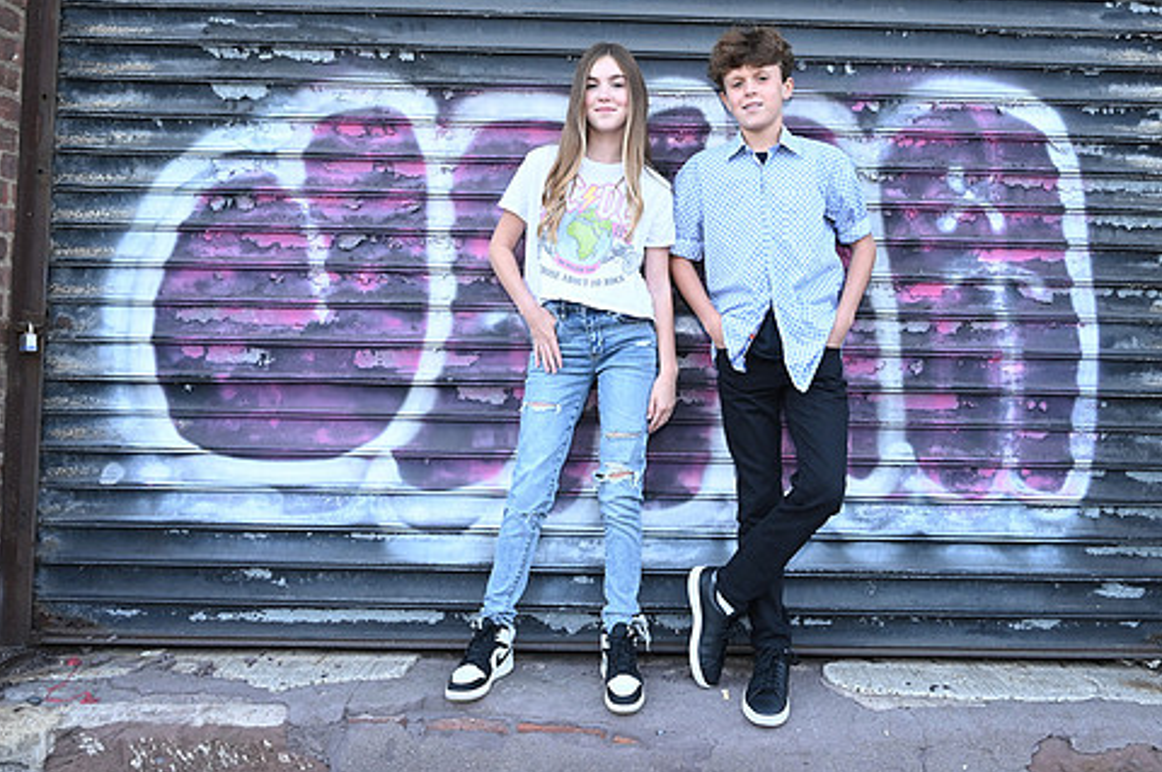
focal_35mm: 29
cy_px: 312
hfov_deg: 63.3
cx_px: 683
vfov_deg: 44.7
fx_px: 935
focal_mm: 24
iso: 800
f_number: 5.6
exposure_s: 1/80
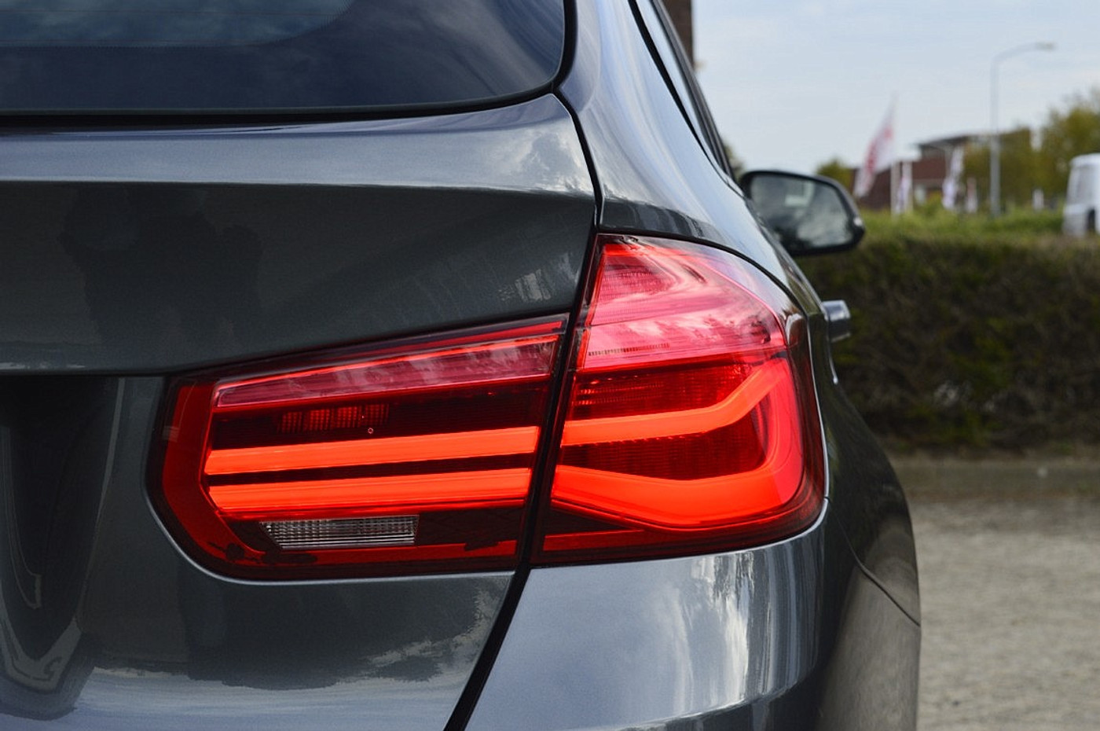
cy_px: 366
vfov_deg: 16.5
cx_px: 550
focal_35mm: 82
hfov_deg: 24.6
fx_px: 2518
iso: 400
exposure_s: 1/160
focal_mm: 55
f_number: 9
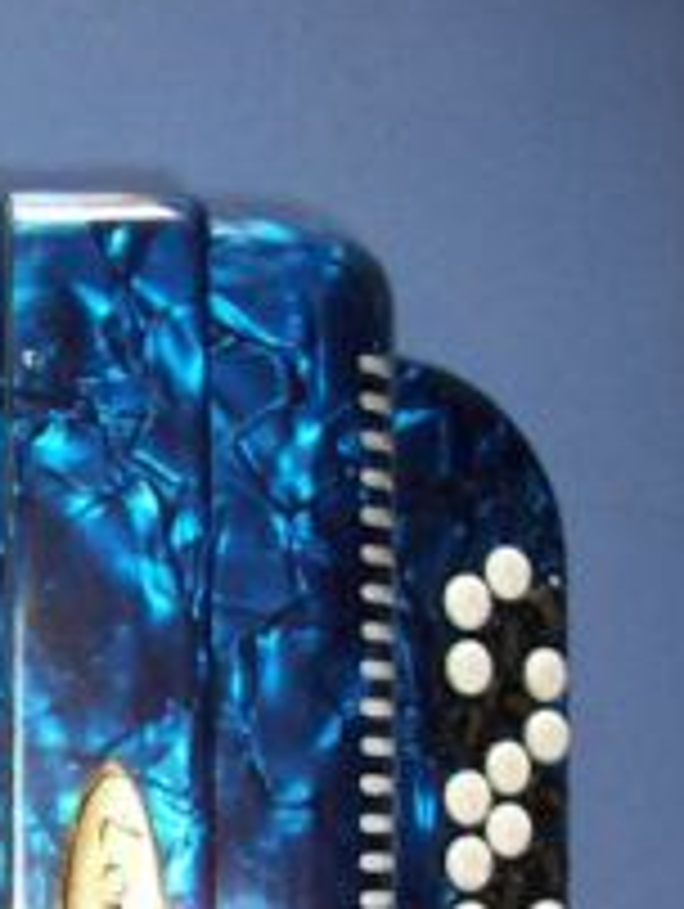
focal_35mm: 82
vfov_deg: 22.8
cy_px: 914
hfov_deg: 17.4
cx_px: -58
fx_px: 2156
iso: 160
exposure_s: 1/64
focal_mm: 6.2
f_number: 2.8
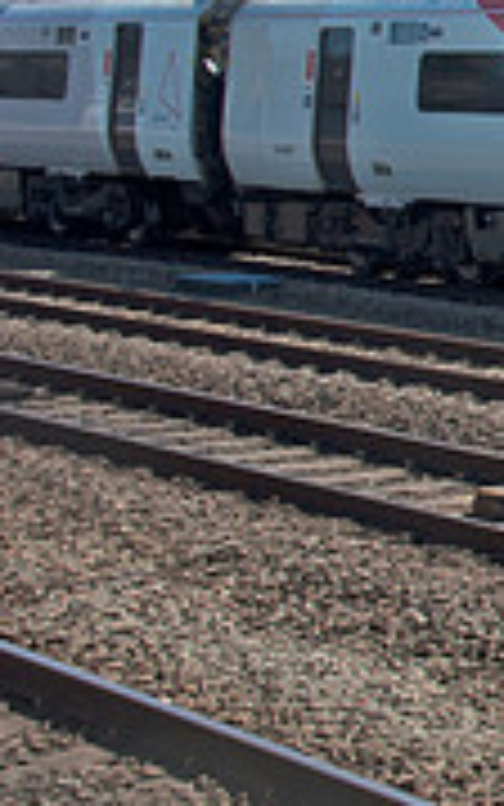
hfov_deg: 11.5
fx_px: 1954
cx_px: 1292
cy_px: 113
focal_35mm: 89
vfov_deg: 22.8
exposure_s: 1/250
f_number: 8
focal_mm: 18
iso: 200
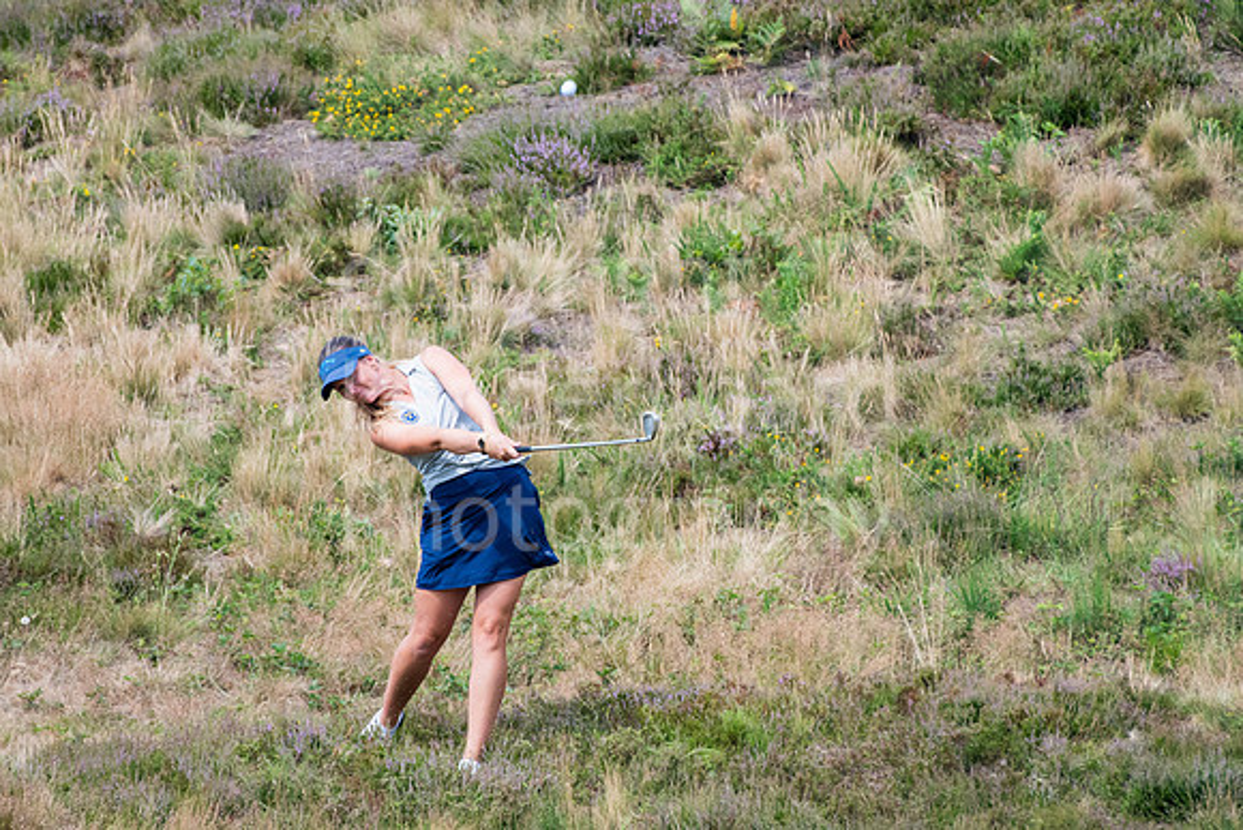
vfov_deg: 1.8
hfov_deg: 2.7
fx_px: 25901
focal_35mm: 750
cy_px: 415
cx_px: 622
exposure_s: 1/1600
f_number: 6.3
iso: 1000
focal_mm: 500
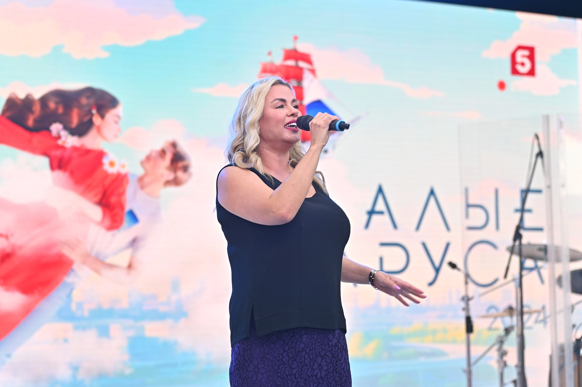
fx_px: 1389
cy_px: 198
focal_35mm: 86
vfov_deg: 15.9
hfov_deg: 23.7
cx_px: 267
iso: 100
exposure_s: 1/250
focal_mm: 76
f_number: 2.5
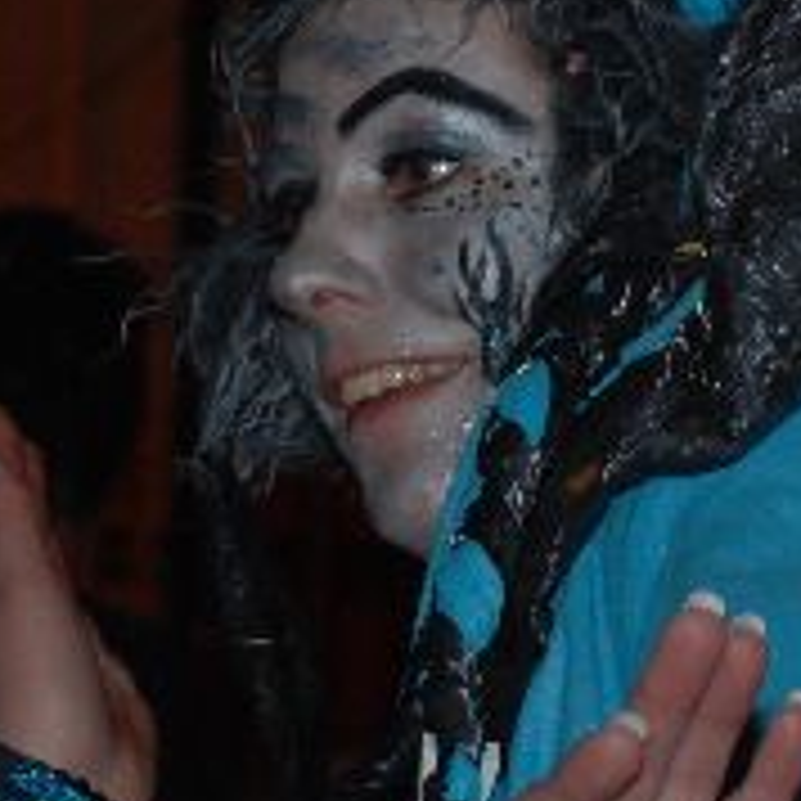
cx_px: 99
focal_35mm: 381
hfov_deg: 4.6
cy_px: -2
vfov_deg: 4.6
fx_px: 9974
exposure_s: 1/60
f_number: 5
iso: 200
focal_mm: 52
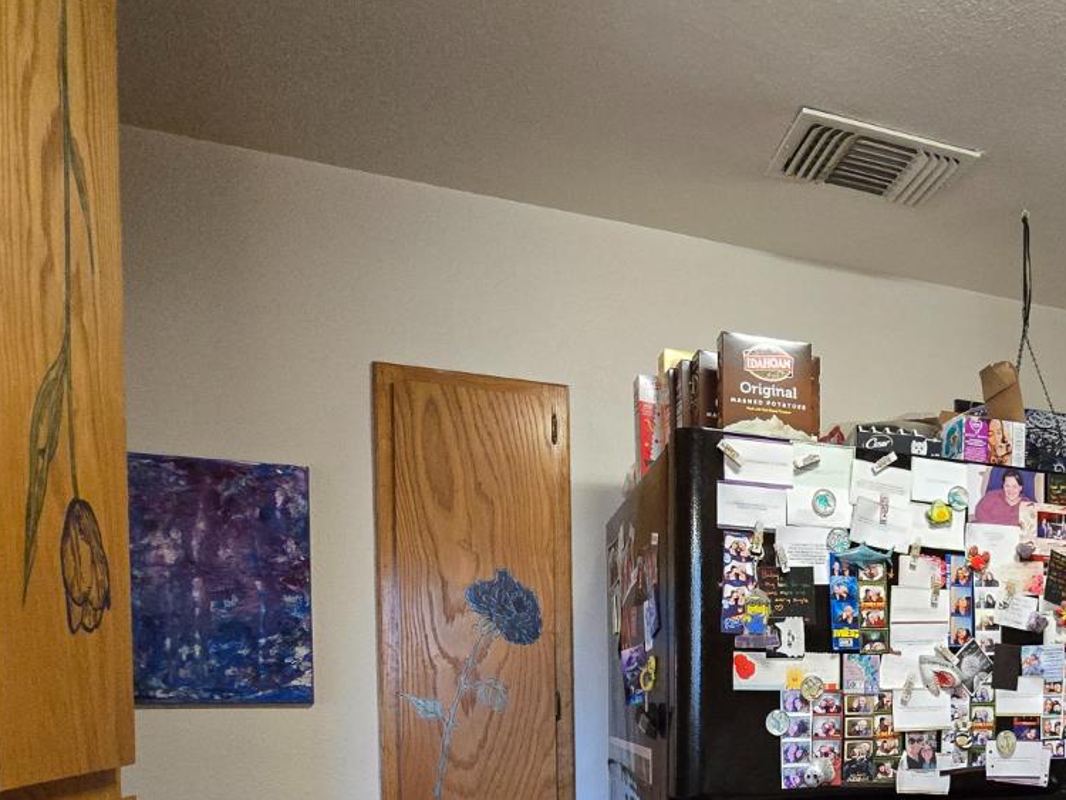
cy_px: 715
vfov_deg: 47.8
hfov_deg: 61.9
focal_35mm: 26
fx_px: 801
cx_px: 846
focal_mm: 2.2
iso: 1000
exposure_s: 1/60
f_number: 2.2
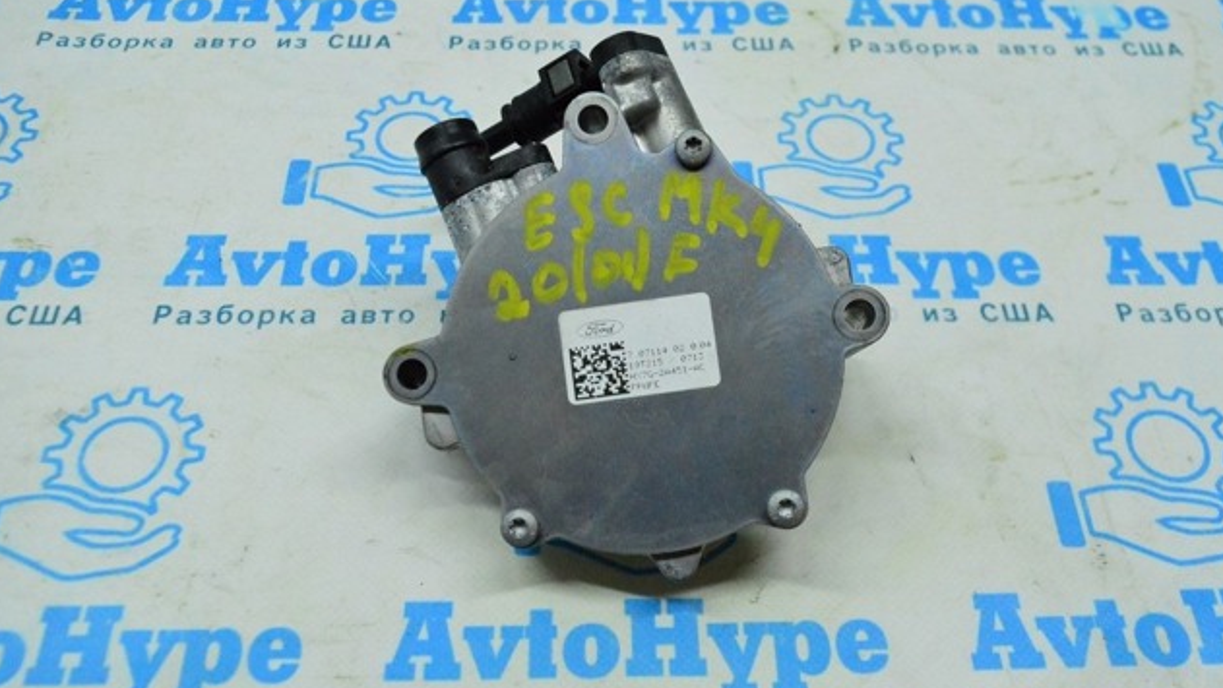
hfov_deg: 56.6
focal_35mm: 35
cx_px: 612
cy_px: 354
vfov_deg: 33.7
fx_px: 1135
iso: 6400
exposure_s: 1/640
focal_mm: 22
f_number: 6.3
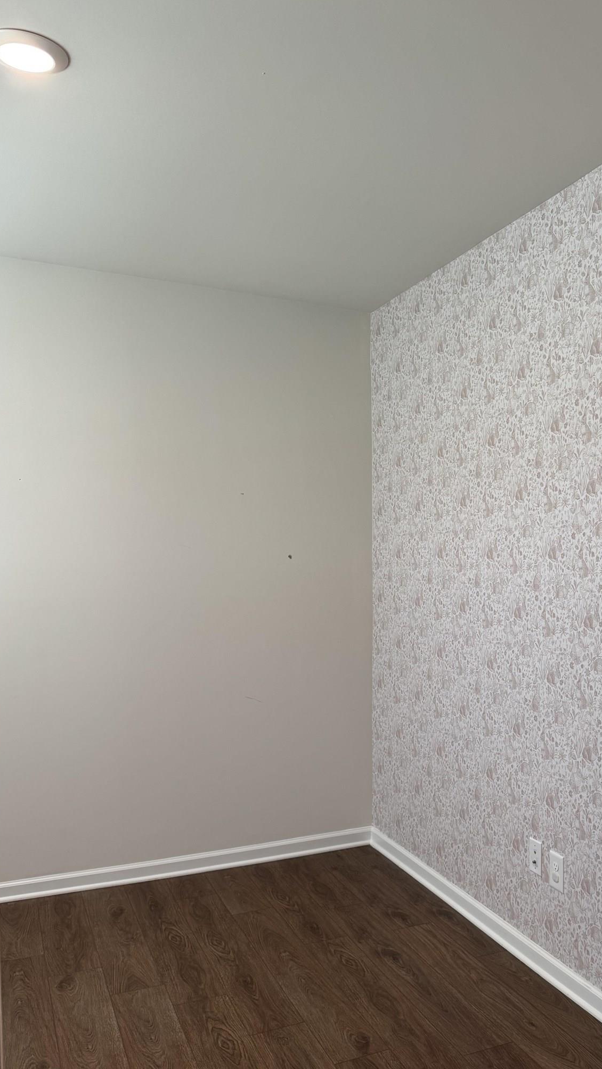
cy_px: 602
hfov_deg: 38.1
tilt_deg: -3.2
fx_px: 851
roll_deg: -0.4
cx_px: 444
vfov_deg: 64.1
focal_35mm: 30
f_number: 1.78
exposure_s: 1/120
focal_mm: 6.76
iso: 100
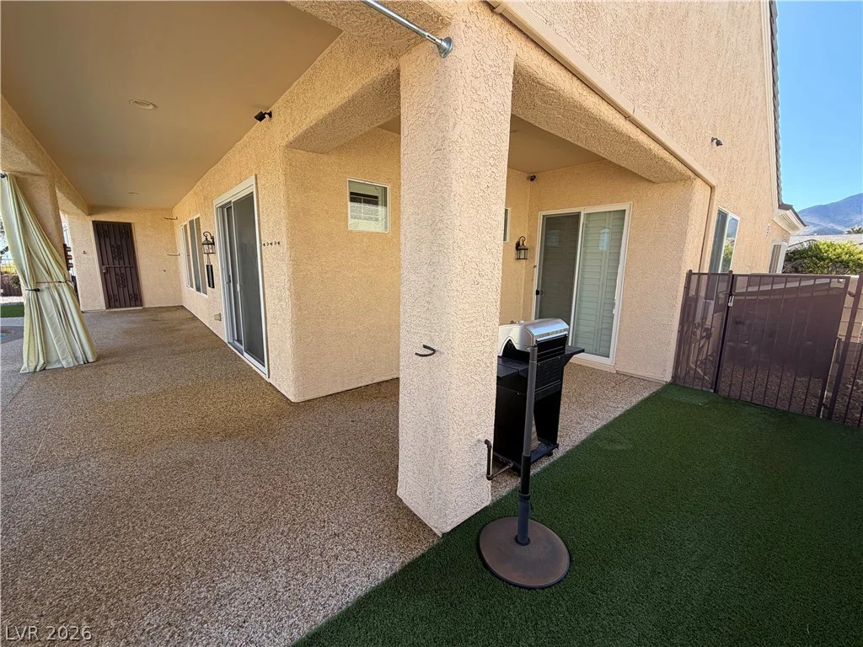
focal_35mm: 14
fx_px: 349
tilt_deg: -9.9
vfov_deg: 85.7
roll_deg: -1.0
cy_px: 324
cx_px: 432
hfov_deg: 102.1
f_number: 2.2
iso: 50
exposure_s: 1/393
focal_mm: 2.22
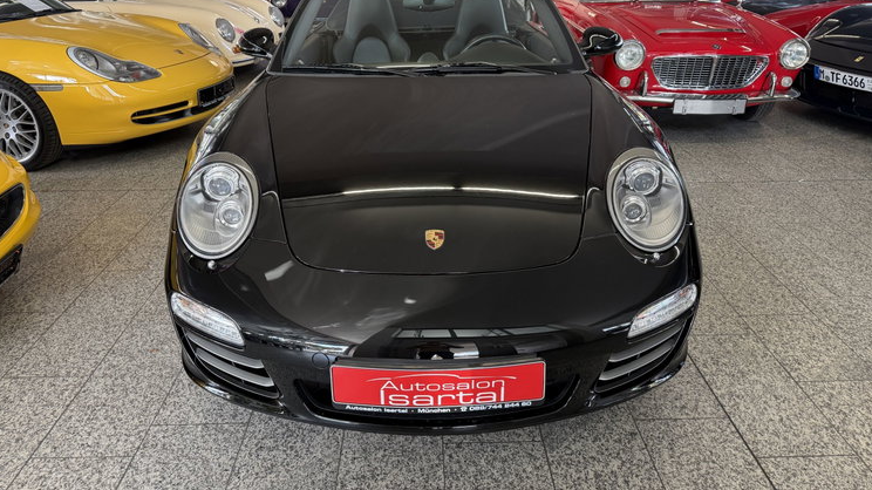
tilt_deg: -21.3
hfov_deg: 69.9
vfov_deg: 42.5
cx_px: 436
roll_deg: +0.9
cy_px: 181
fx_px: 624
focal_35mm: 27
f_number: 1.78
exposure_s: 1/105
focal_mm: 6.76
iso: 200
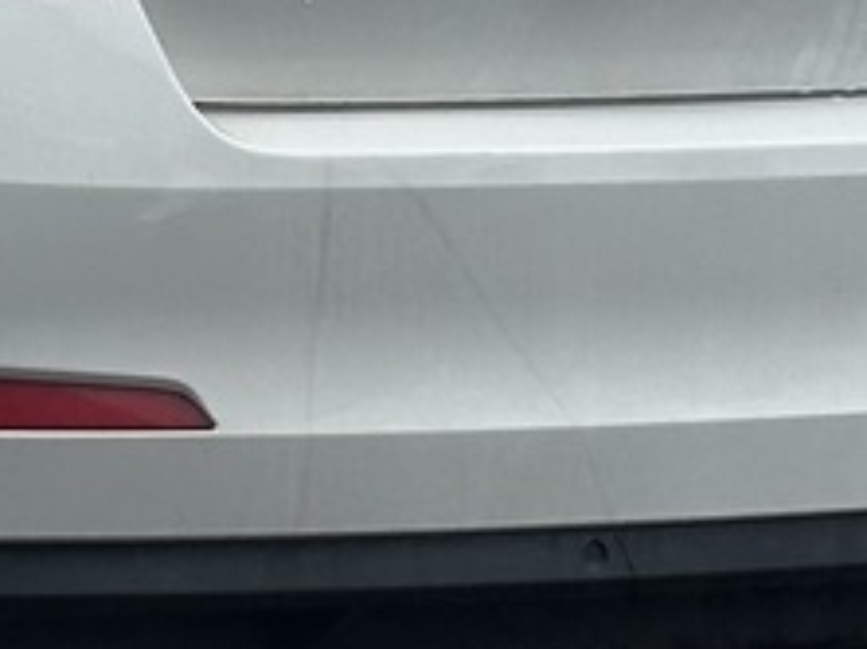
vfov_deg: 4.7
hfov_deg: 6.3
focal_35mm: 312
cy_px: -532
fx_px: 7806
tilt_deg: -3.0
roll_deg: -0.5
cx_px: -305
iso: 64
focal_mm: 6.86
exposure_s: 1/1815
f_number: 1.78
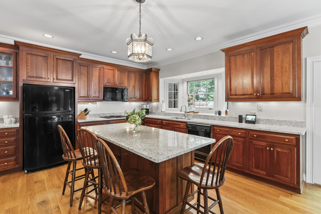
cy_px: 107
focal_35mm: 16
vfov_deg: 73.8
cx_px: 160
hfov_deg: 96.7
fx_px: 143
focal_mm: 16
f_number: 9
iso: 250
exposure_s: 2
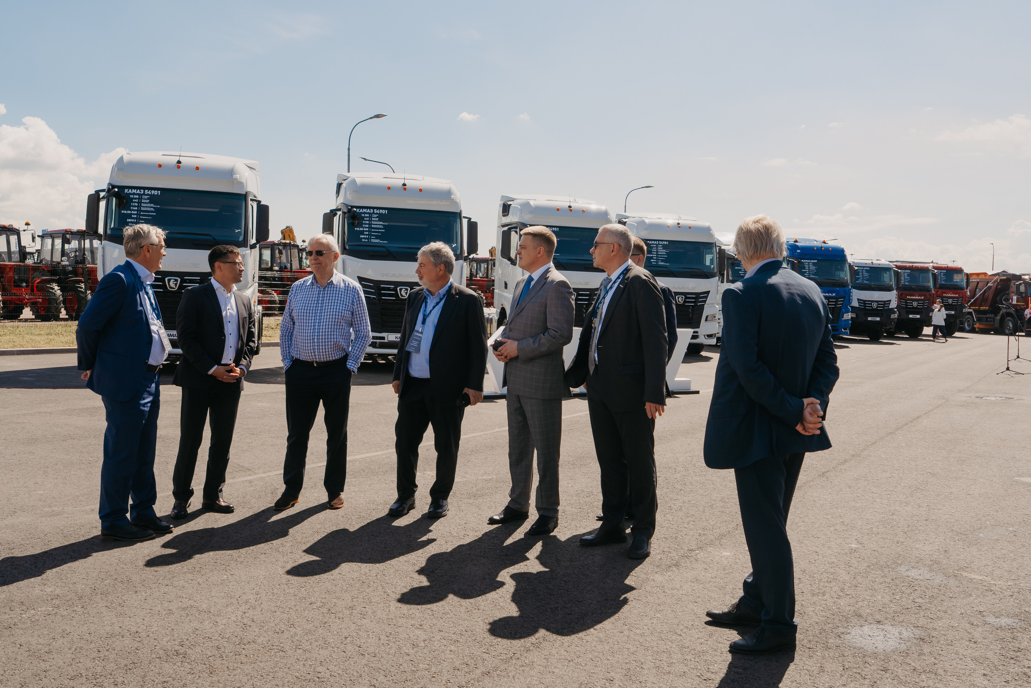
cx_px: 516
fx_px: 802
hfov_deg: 65.5
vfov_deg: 46.4
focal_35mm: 28
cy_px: 344
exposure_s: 1/200
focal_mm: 28
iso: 160
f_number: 14
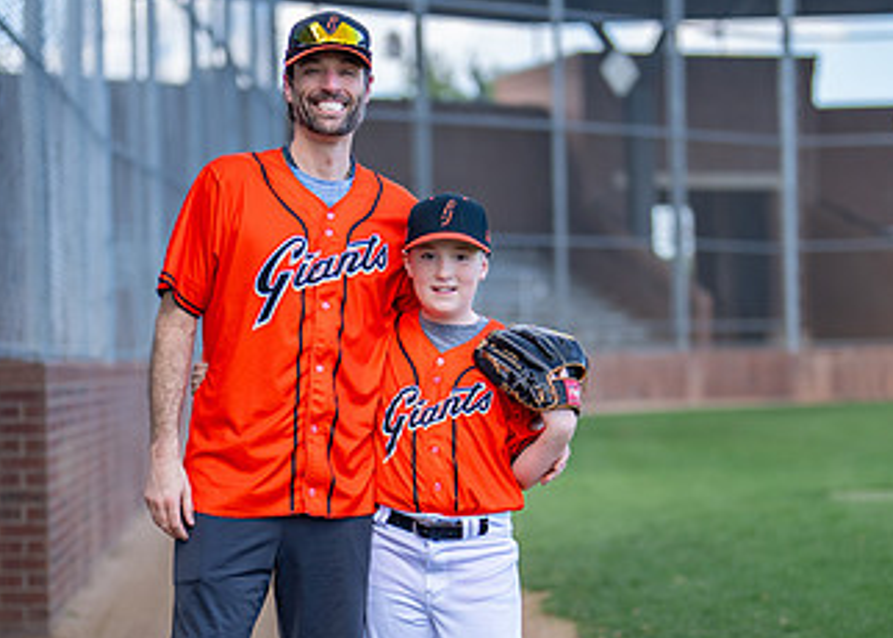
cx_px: 351
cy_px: 474
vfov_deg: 14.1
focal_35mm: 101
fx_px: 2562
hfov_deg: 19.7
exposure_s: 1/2000
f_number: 1.2
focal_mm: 50
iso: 125
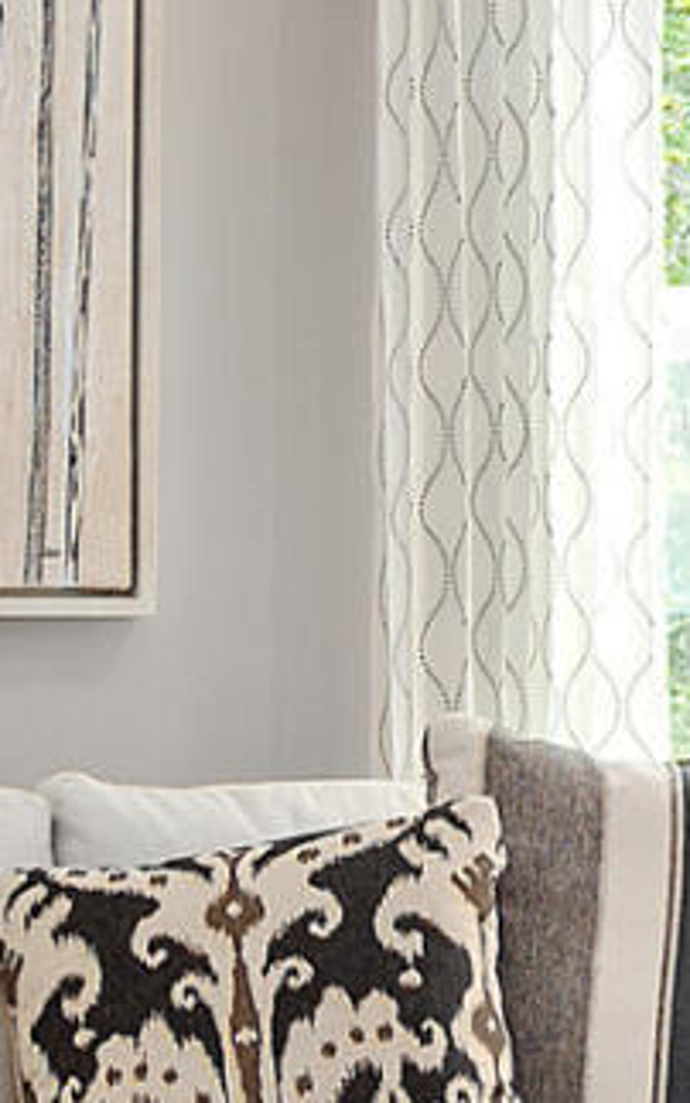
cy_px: 678
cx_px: 693
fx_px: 5985
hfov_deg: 6.6
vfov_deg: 10.5
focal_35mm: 199
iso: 400
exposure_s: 1/15
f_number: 7.1
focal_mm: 21
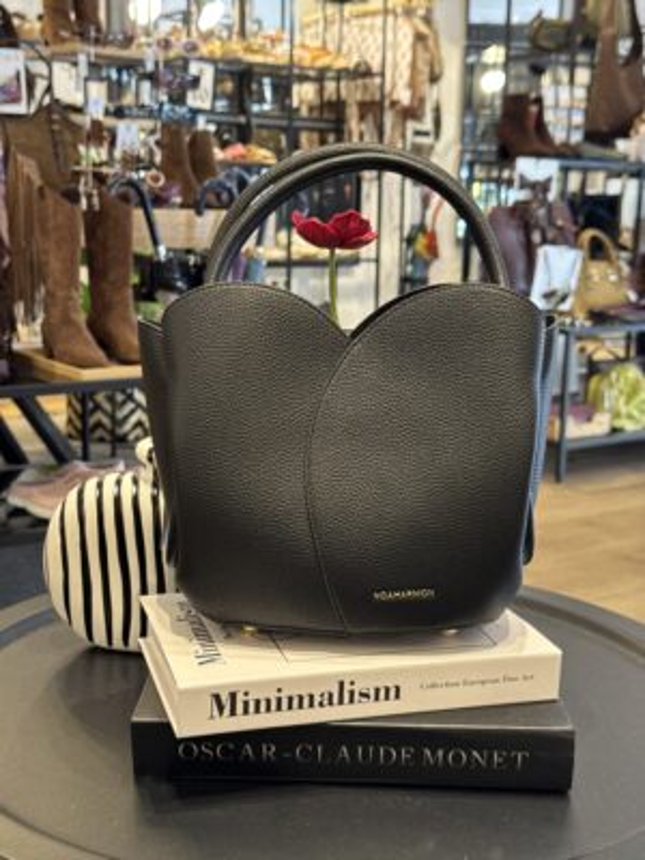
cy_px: 430
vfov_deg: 39.7
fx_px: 1193
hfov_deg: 30.3
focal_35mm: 48
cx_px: 322
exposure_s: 1/33
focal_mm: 6.76
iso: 200
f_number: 1.78
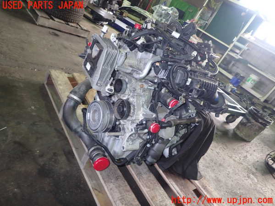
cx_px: 138
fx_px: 199
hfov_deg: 69.4
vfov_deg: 54.9
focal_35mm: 25
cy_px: 103
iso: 200
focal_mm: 4.5
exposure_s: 1/30
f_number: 2
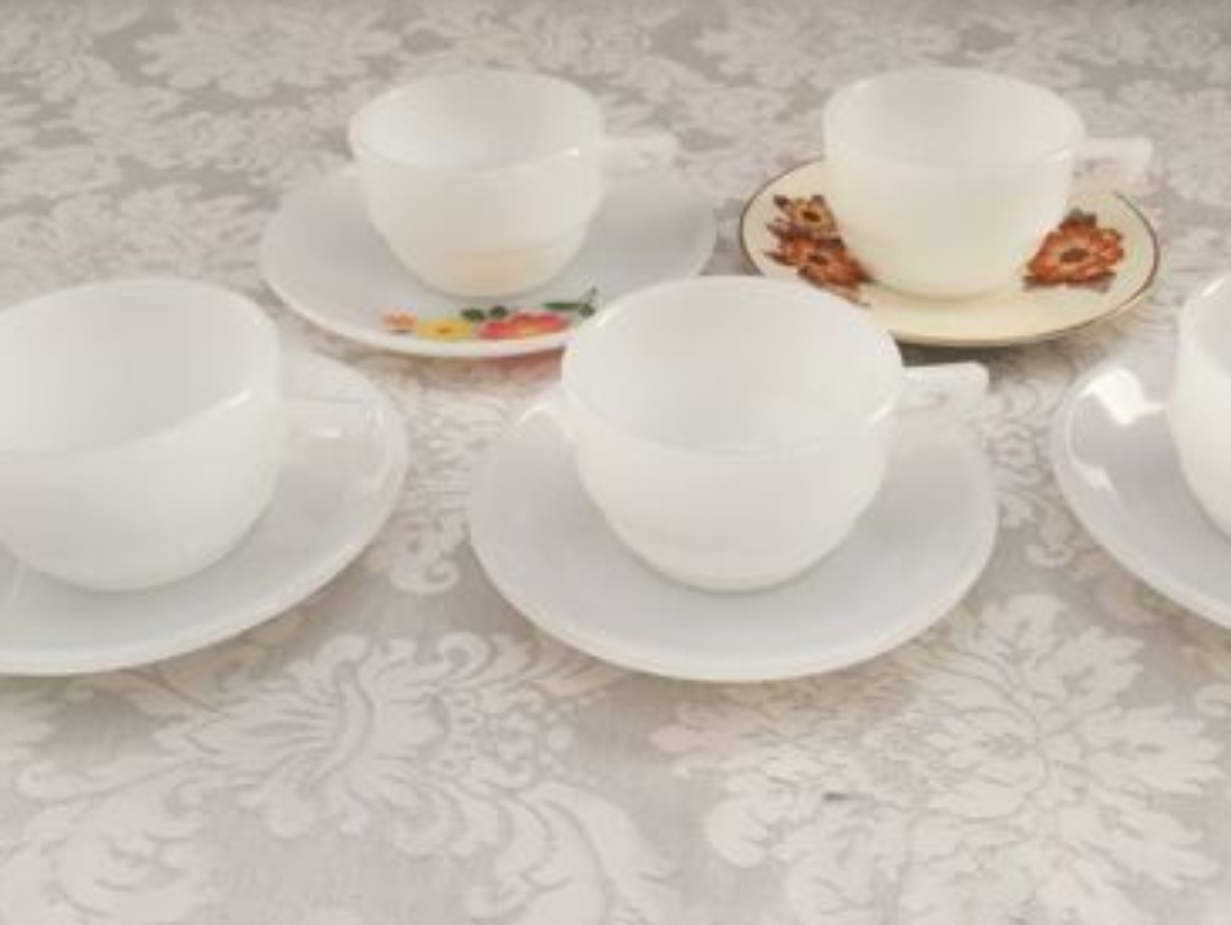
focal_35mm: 38
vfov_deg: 37.7
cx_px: 686
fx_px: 1352
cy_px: 424
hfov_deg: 48.9
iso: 50
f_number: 2.2
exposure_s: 1/33
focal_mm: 4.15
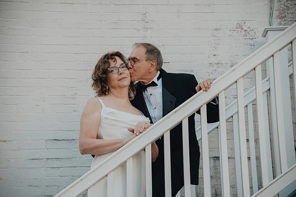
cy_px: 98
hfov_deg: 21.6
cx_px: 148
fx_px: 777
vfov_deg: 14.4
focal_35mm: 95
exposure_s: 1/320
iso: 250
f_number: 4
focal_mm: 92
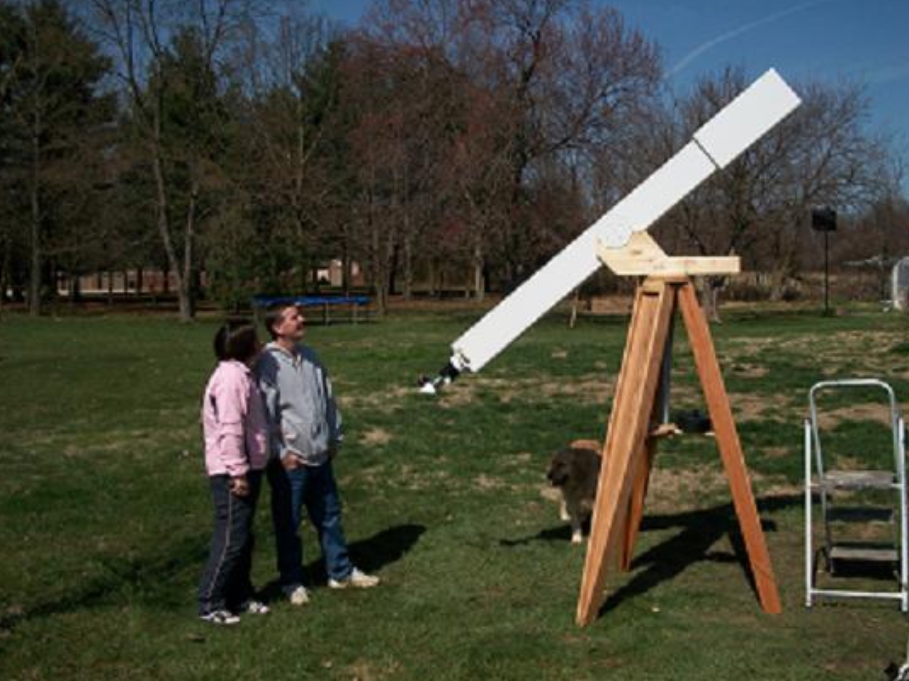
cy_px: 323
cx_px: 477
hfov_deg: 53.9
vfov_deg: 41.8
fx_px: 893
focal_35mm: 34
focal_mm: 5.7
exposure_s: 1/800
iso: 80
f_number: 5.5
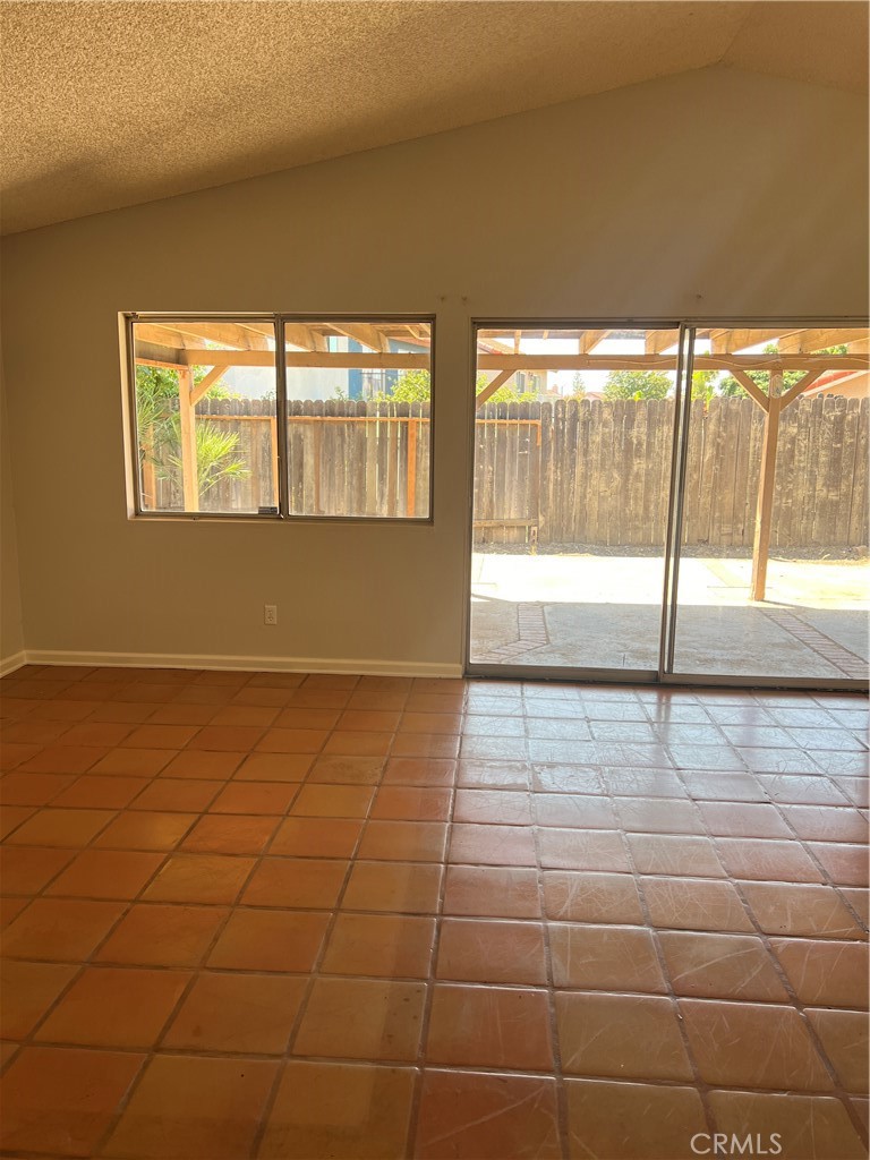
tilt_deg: -12.5
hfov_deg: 53.1
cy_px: 580
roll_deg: +0.2
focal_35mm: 26
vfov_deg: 67.3
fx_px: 871
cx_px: 435
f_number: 1.5
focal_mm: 5.7
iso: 40
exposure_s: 1/238
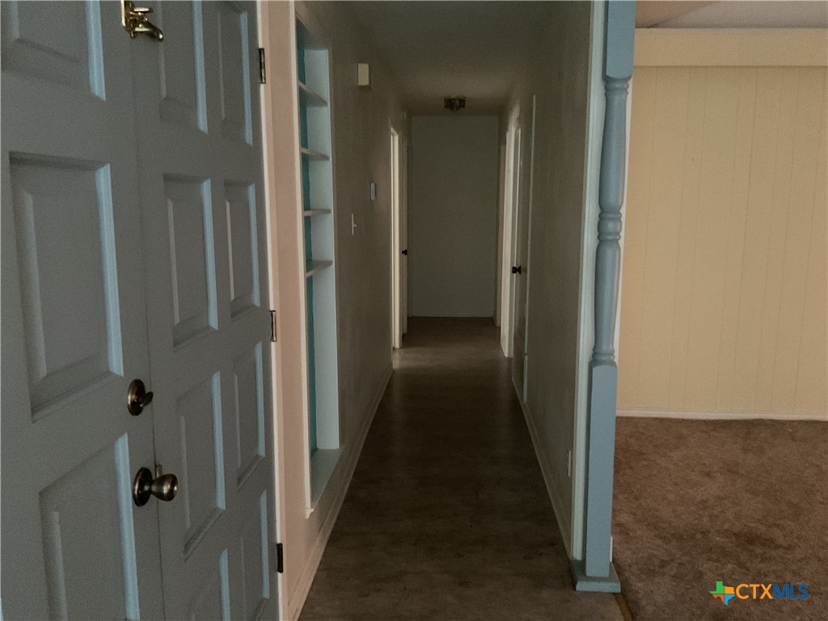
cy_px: 310
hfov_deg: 61.7
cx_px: 414
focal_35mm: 29
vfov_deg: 48.2
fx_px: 694
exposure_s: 1/17
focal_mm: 3
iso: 500
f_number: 1.8
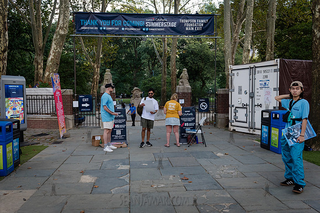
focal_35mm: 34
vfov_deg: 38.4
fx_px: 306
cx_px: 144
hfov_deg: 55.1
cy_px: 116
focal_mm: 31
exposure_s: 1/400
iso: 1000
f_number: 4
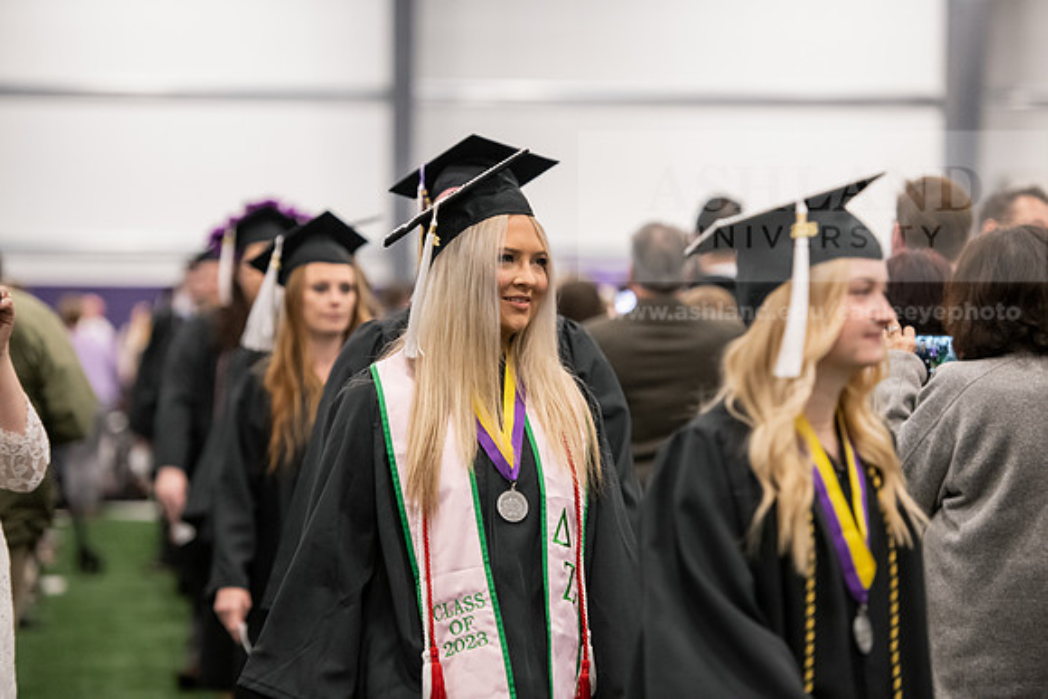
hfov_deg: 14.7
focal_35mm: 140
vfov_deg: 9.8
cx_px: 524
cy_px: 350
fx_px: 4076
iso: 3200
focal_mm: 140
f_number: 3.2
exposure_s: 1/200
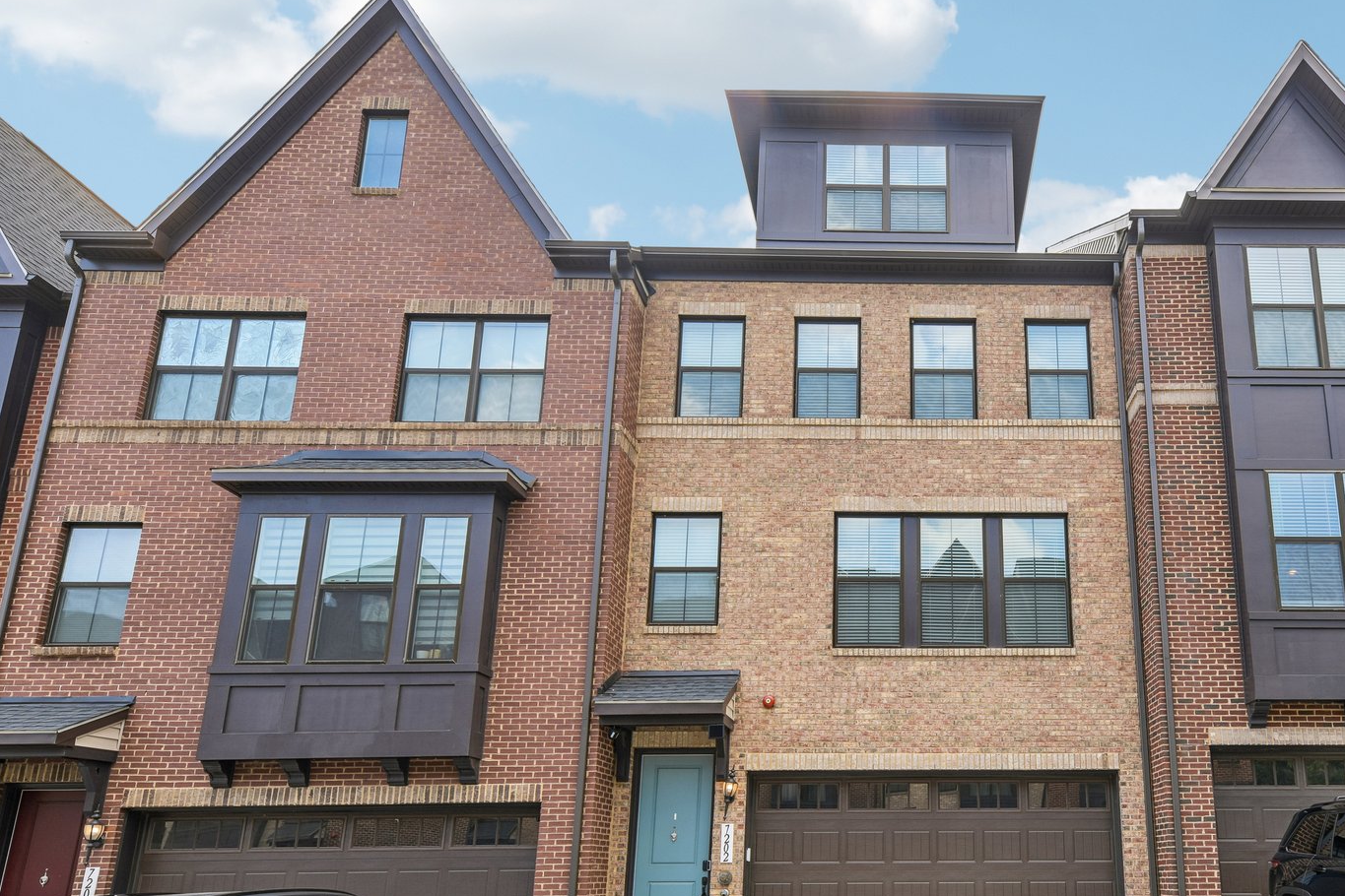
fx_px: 897
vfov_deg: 51.3
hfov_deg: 72.6
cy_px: 651
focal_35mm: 24
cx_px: 835
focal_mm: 16
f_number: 8
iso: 100
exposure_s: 1/60
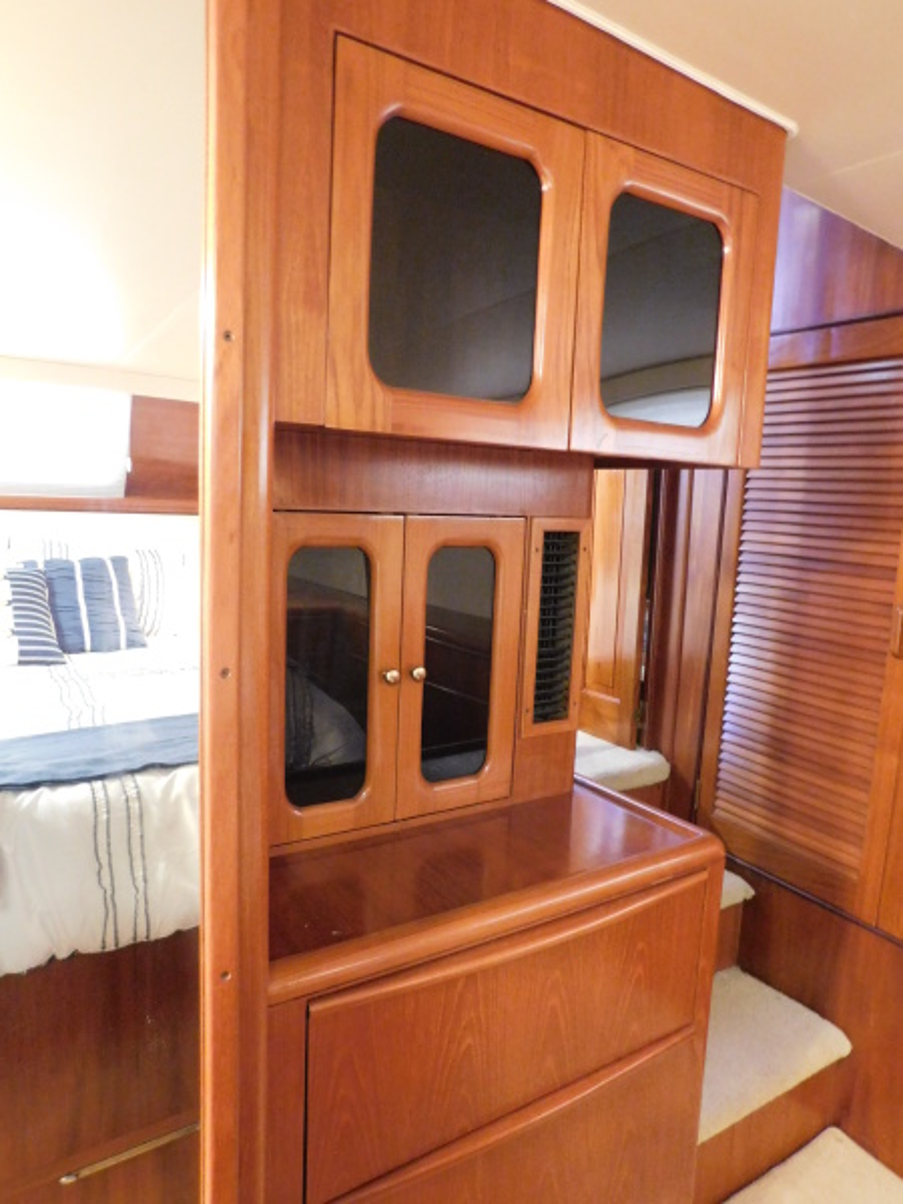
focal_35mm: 23
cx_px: 452
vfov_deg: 73.9
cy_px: 602
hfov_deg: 58.9
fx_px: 800
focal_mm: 4
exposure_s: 1/6
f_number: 3
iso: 800
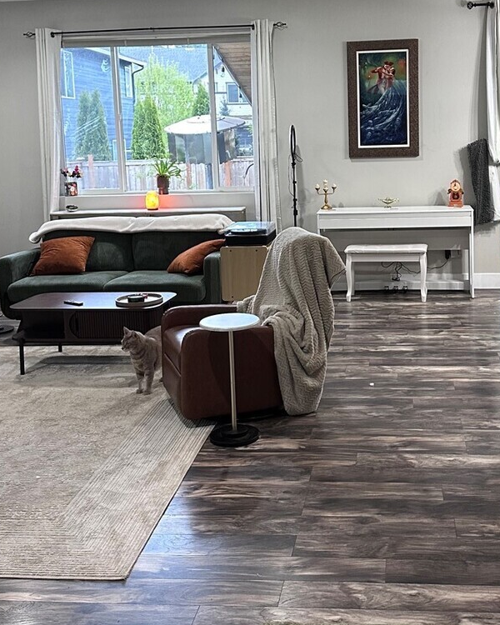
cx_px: 318
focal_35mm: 45
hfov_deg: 33.2
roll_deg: +2.2
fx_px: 832
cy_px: 218
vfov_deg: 40.7
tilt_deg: -6.9
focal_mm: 6.86
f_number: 1.78
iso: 400
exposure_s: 1/60
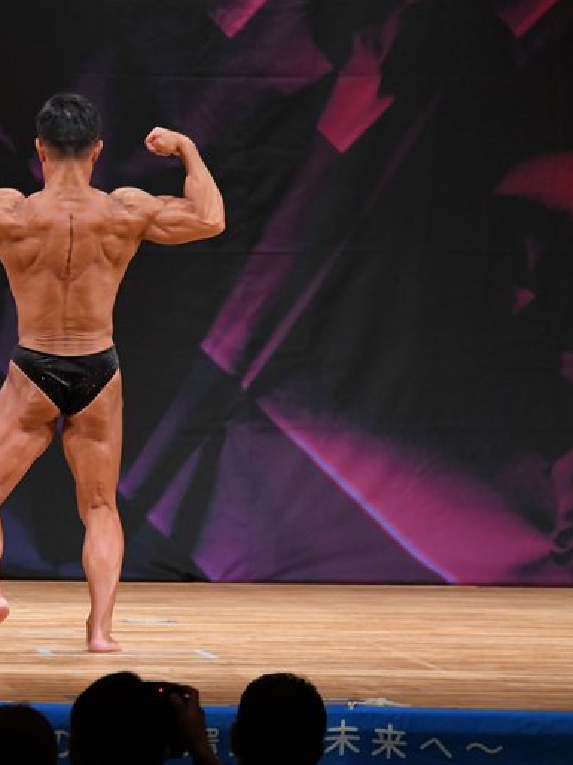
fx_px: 7687
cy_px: 382
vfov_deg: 5.7
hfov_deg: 4.3
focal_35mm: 348
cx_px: 74
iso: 3200
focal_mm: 160
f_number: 5.6
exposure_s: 1/400
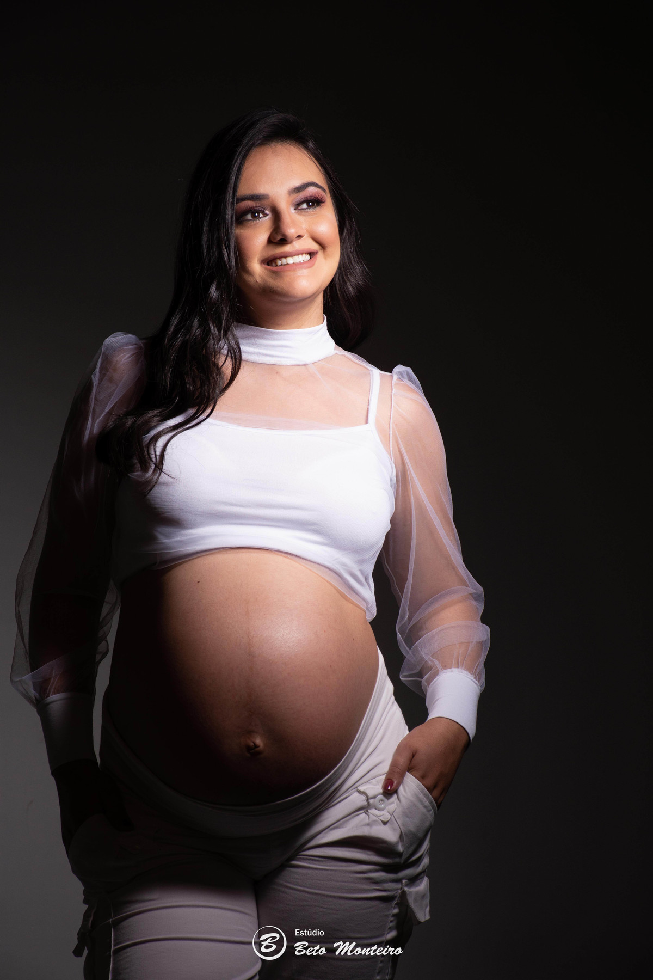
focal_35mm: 128
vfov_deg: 16.1
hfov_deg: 10.8
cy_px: 490
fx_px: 3469
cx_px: 326
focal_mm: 85
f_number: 8
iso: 200
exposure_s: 1/160
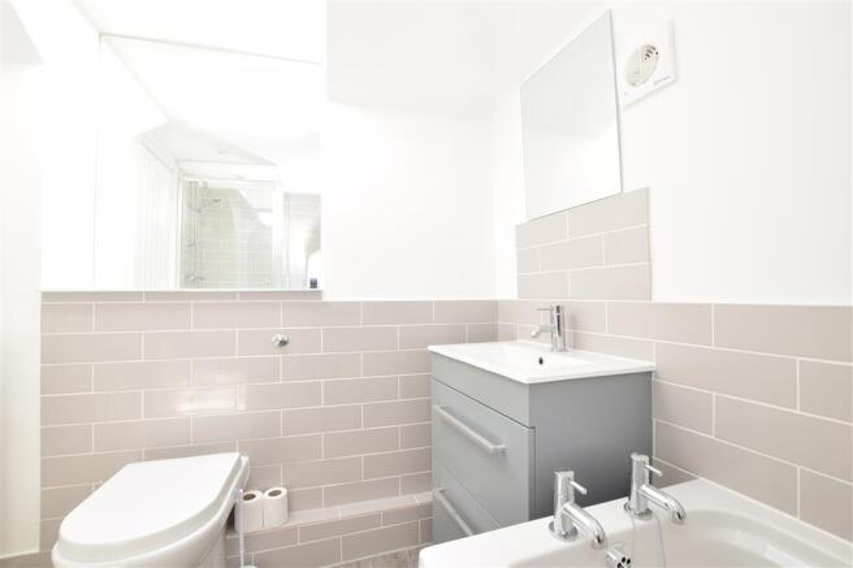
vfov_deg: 77.3
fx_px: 355
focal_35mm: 15
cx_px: 426
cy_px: 284
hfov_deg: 100.4
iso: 400
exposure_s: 1/50
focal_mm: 10
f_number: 7.1
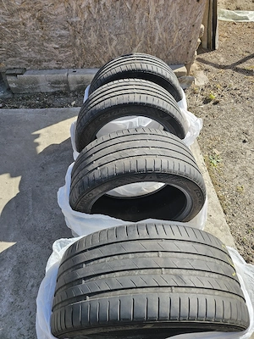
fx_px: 225
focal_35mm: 23
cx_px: 127
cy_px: 170
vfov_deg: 73.9
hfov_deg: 58.9
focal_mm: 6.3
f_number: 1.7
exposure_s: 1/588
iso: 12
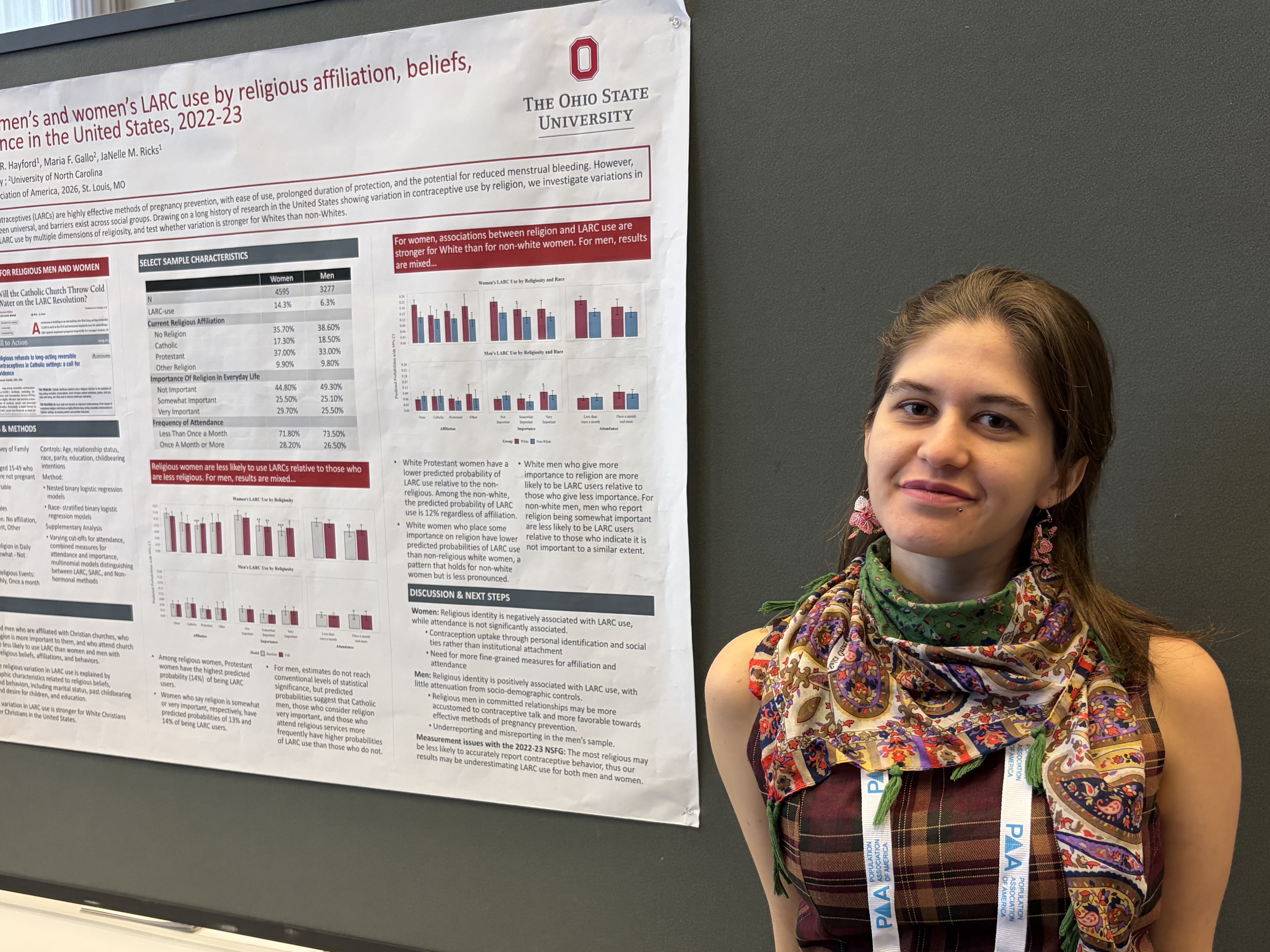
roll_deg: +1.1
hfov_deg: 52.6
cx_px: 643
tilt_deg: -7.8
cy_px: 571
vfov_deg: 40.5
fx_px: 1284
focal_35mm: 35
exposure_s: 1/60
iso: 160
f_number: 1.6
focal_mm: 5.96
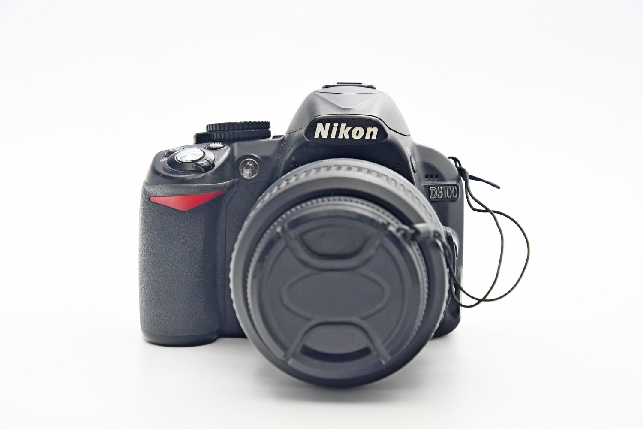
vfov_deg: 14.7
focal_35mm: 93
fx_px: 1661
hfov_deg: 21.9
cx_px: 322
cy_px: 214
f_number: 8
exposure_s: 1/125
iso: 1250
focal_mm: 62
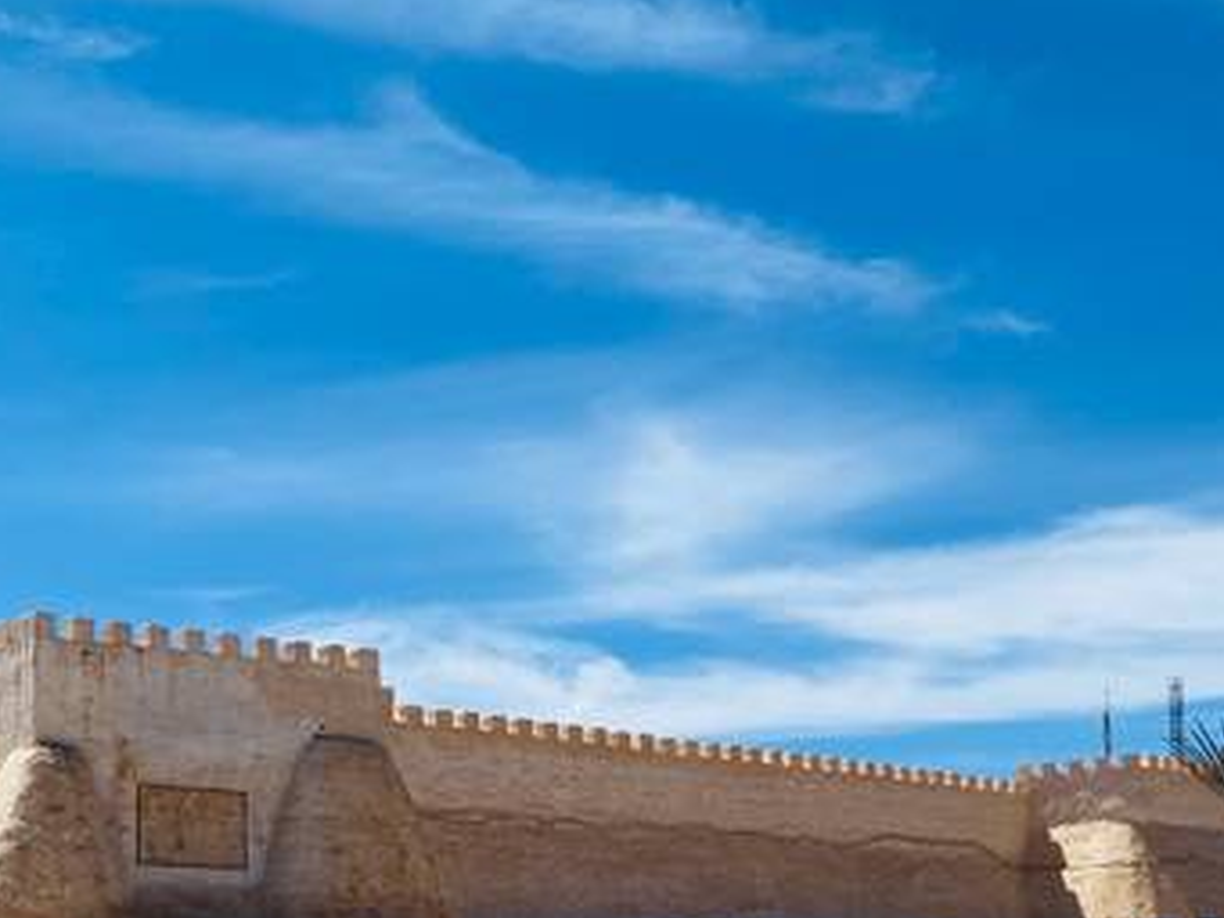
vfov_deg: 25.4
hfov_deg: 34.9
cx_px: 641
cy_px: 900
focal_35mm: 55
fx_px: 1945
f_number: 1.8
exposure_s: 1/5747
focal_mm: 4.25
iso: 32
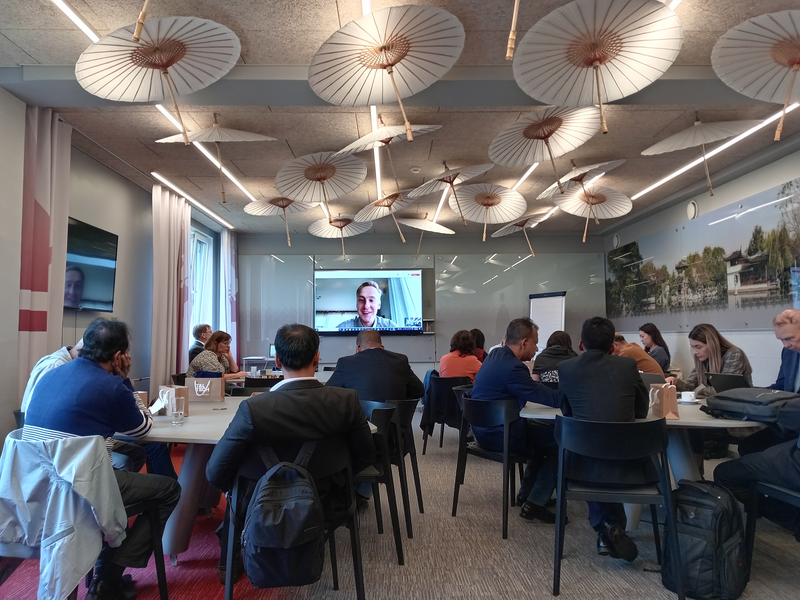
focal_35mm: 27
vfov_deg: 51.4
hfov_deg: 65.3
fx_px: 624
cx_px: 400
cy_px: 300
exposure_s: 1/25
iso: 386
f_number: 1.8
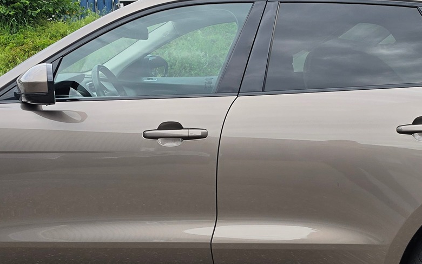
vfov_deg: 20.5
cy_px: 183
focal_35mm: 63
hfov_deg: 32.4
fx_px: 725
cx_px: 242
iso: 64
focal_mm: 6.5
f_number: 1.4
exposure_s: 1/2614
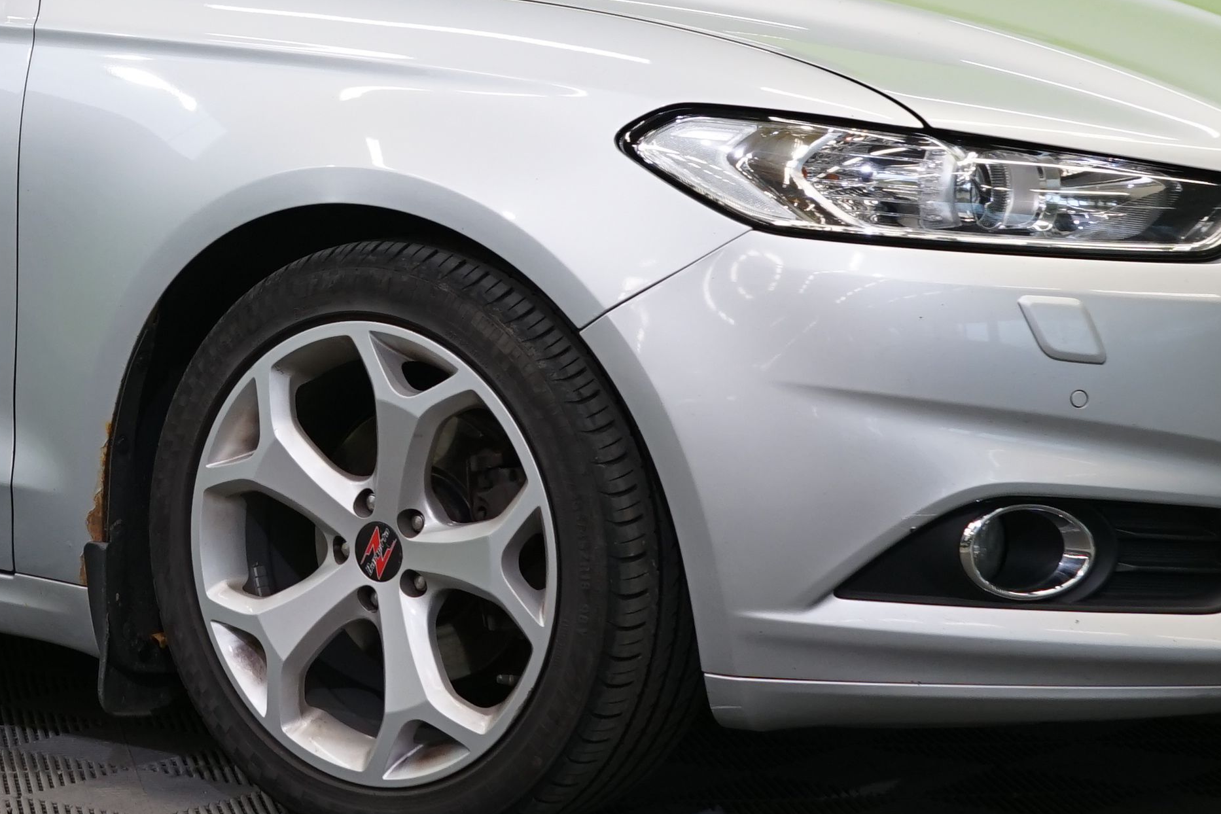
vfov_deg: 11.5
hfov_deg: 17.0
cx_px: 184
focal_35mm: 119
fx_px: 4036
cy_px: 111
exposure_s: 1/30
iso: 500
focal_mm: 37
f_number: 6.3
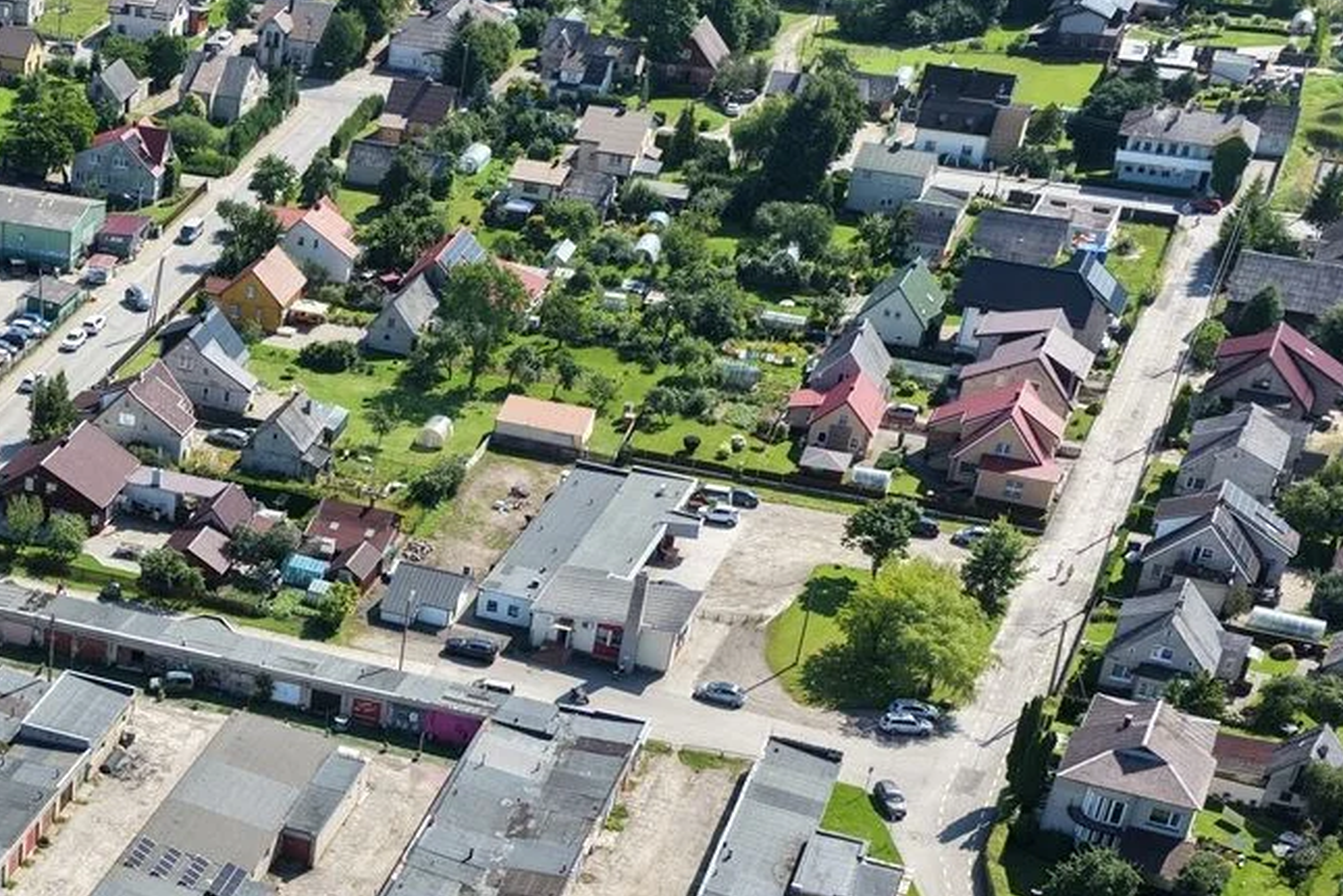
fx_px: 2425
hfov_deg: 28.0
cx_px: -162
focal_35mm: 65
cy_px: 923
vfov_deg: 20.2
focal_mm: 14.45
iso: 200
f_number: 2.8
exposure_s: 1/1000
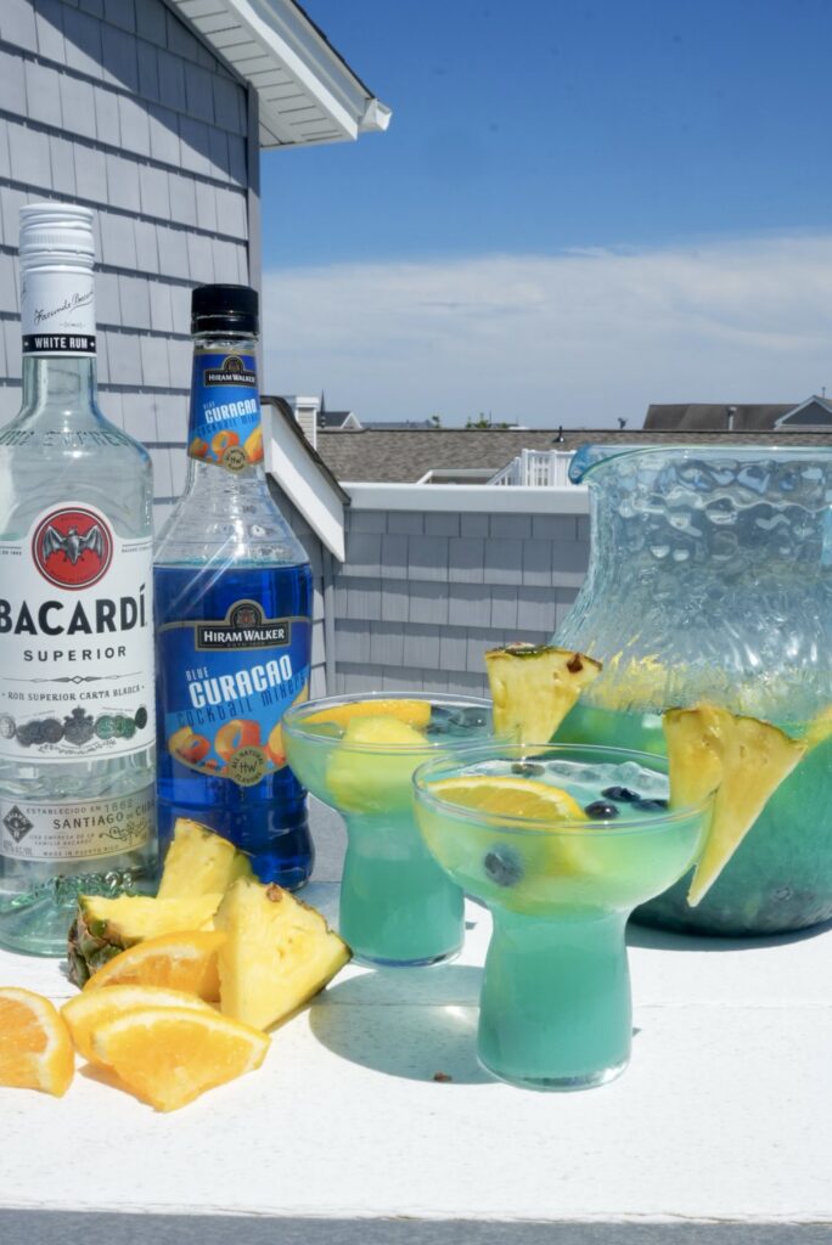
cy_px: 622
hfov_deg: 37.9
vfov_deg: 54.5
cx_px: 416
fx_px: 1210
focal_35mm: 35
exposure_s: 1/250
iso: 400
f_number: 22
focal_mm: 23.3
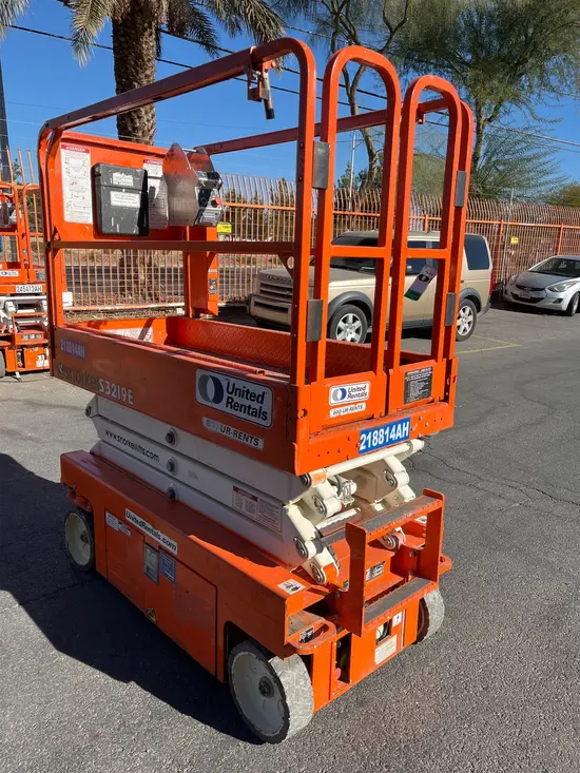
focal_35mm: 26
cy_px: 386
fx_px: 581
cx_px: 290
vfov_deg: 67.3
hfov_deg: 53.1
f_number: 1.6
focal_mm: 5.1
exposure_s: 1/2825
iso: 50
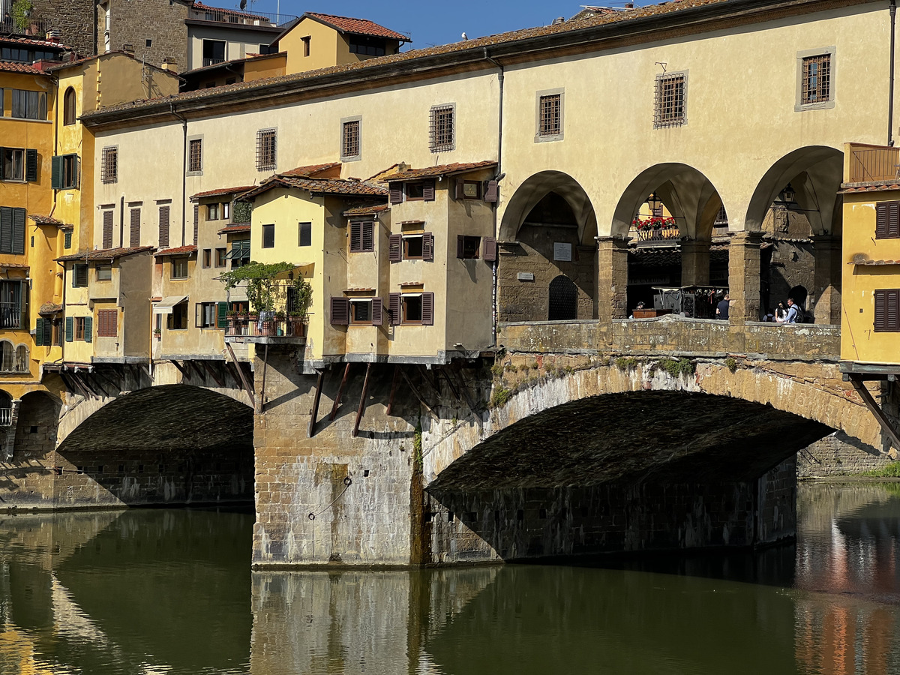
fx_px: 2002
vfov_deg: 19.1
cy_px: 338
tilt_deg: +1.6
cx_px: 450
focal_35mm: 77
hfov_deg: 25.3
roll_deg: -1.0
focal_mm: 9
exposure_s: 1/943
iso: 32
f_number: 2.8
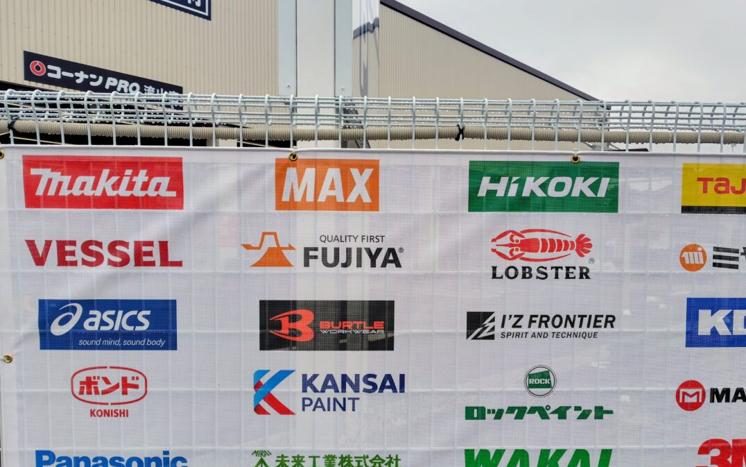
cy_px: 275
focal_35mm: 29
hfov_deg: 64.5
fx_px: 590
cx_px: 406
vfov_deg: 43.0
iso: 50
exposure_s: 1/1878
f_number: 1.9
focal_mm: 5.6
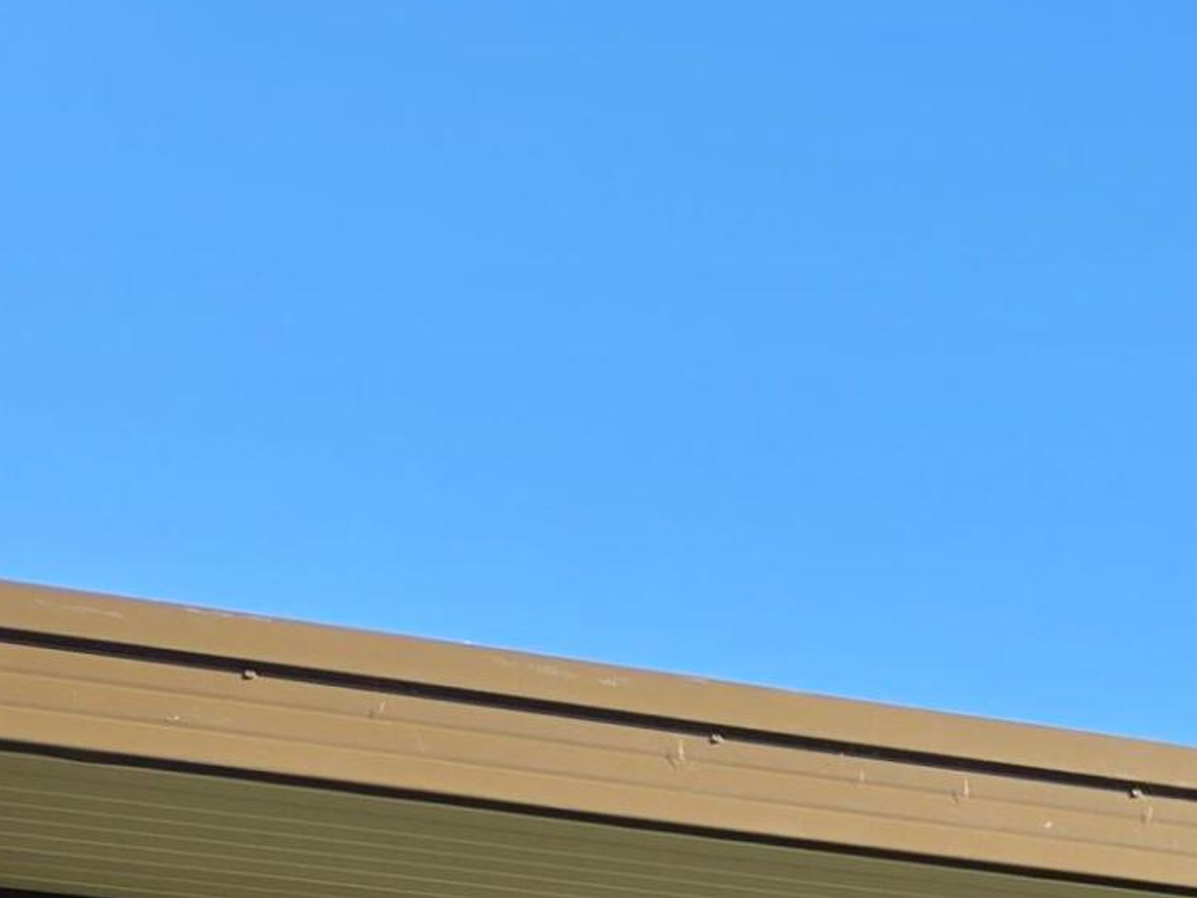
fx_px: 3112
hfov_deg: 17.0
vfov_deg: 14.5
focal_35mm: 90
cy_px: 1586
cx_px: 2298
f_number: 1.8
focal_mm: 5.4
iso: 25
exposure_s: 1/559
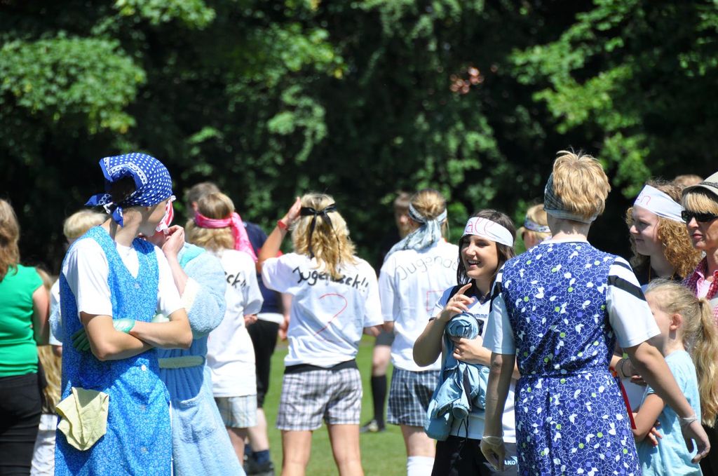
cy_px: 238
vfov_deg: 4.6
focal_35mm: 300
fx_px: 5973
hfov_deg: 6.9
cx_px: 359
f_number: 6.3
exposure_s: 1/640
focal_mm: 200
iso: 200
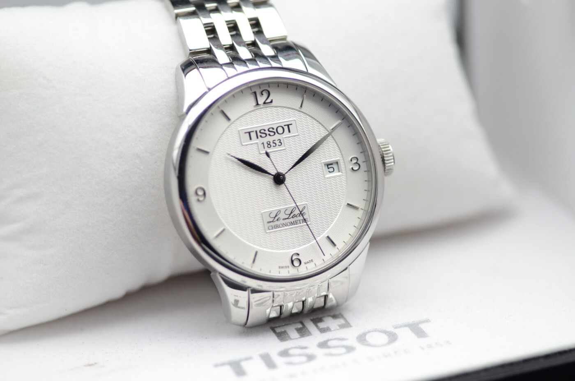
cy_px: 190
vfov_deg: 15.1
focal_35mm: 90
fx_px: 1434
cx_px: 288
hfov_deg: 22.7
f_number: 3.2
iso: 800
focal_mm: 60
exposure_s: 1/500
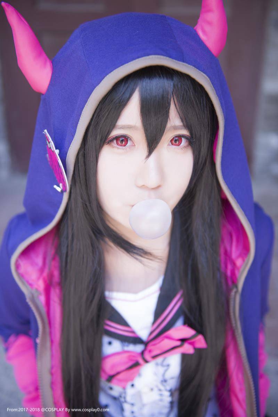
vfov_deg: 44.5
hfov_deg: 30.5
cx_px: 139
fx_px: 510
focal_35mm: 44
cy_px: 208
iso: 250
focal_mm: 44
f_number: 2.8
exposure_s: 1/160
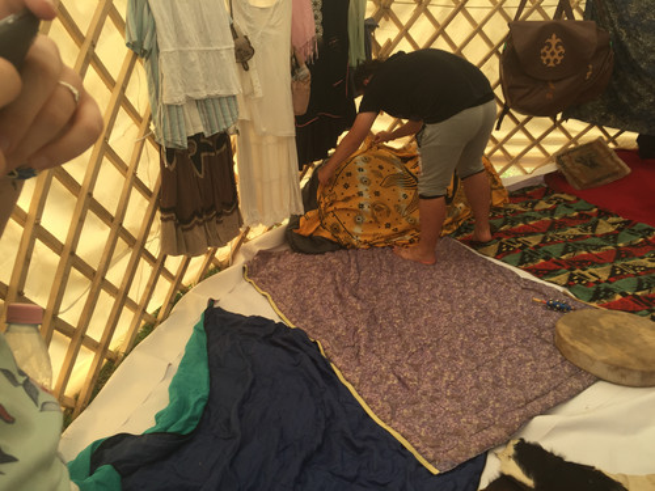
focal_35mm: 29
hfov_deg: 61.7
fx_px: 549
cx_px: 328
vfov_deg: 48.2
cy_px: 246
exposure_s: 1/494
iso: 32
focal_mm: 4.15
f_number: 2.2
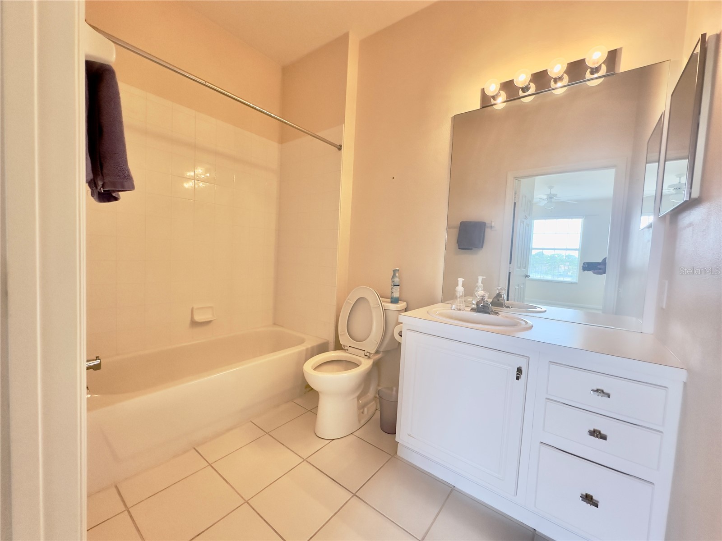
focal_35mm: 14
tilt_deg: -3.4
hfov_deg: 102.1
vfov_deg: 85.7
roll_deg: -2.5
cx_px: 361
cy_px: 270
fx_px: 292
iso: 200
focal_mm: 2.22
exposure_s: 1/120
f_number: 2.2
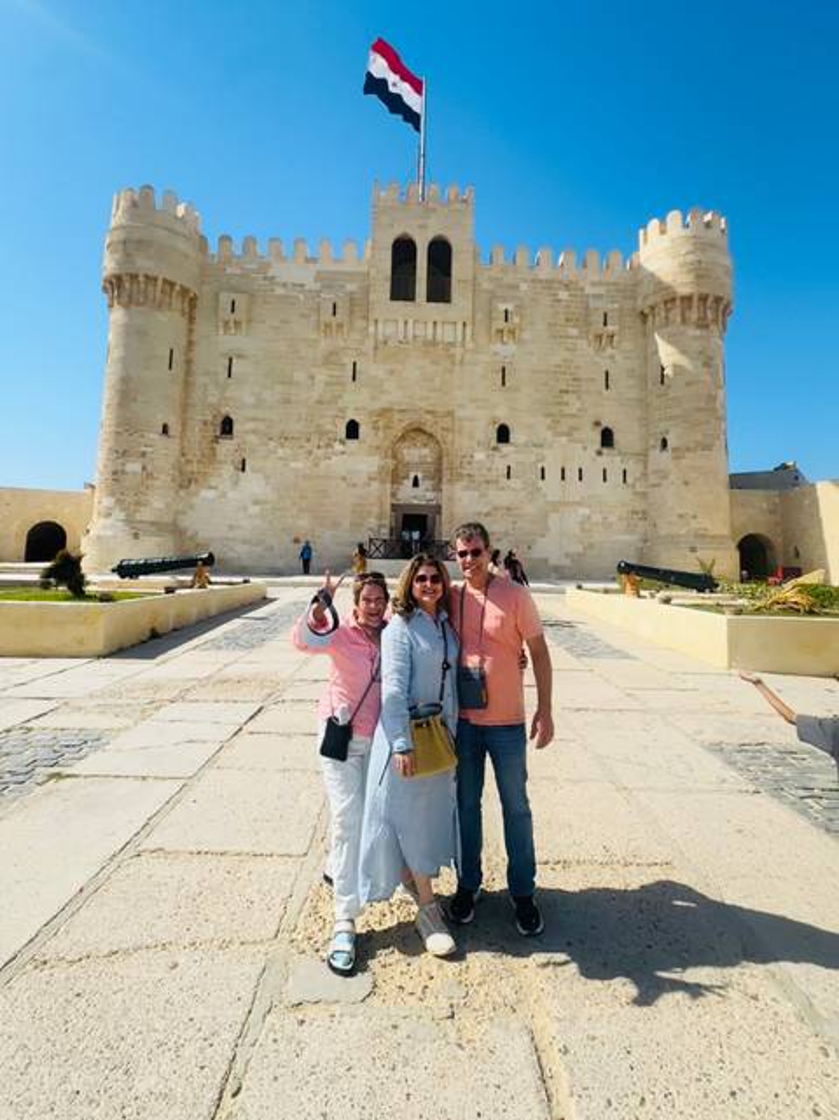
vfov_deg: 102.1
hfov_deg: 85.6
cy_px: 560
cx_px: 420
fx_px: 453
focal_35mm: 14
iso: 40
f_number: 2.2
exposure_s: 1/2174
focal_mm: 2.22
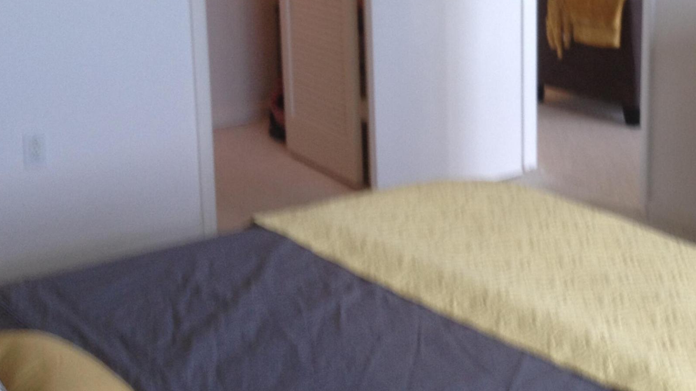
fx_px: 1273
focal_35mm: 69
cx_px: 598
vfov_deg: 17.2
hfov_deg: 29.6
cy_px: 47
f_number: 2.4
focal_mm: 4.28
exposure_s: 1/30
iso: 80
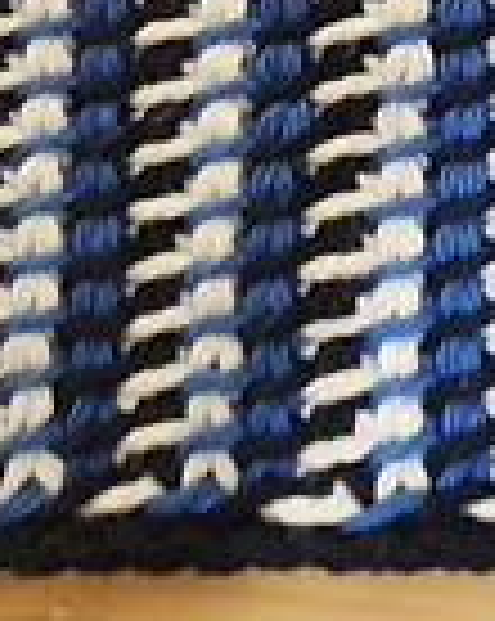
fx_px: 2166
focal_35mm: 118
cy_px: -387
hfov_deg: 12.5
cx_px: 693
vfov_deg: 14.8
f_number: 1.5
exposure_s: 1/20
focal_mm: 4.3
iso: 250
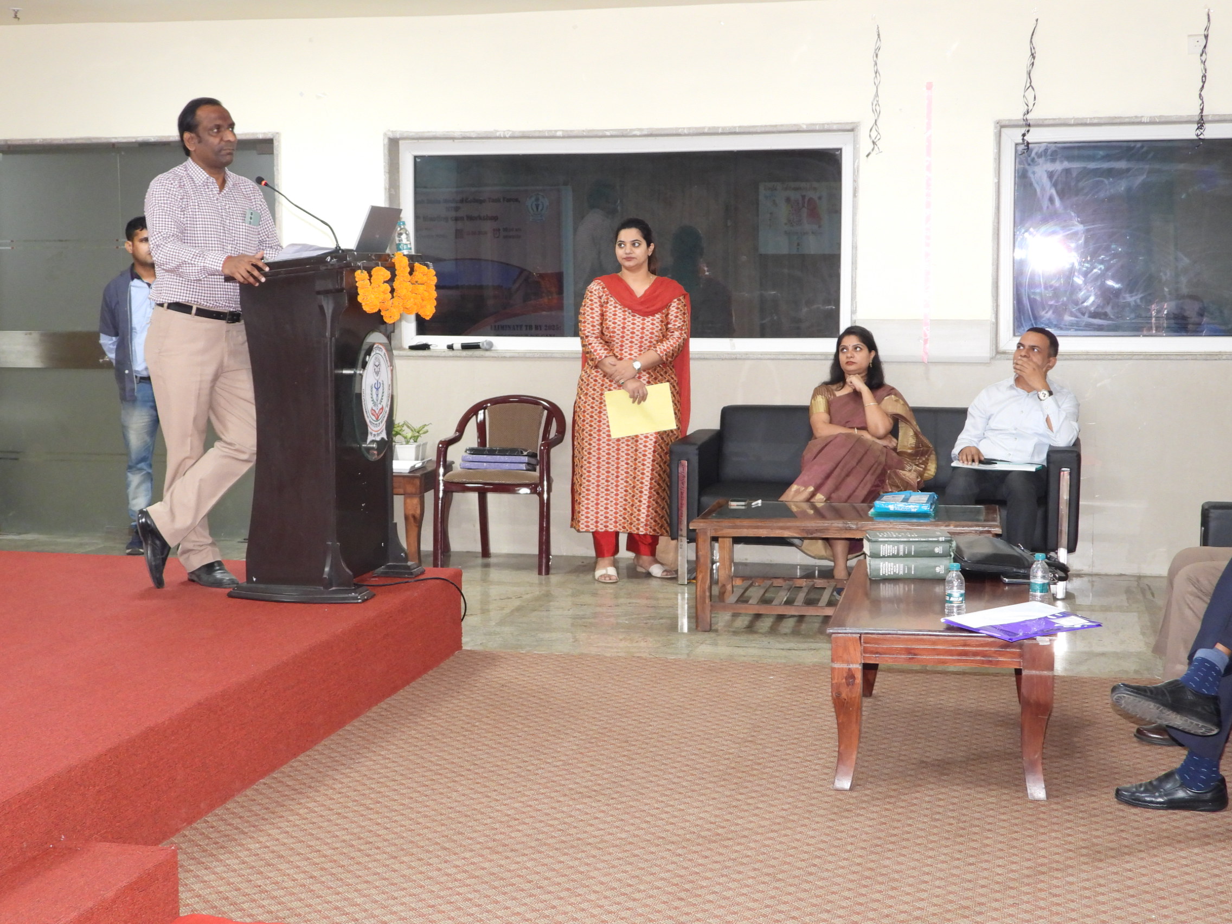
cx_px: 616
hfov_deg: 38.2
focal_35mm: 50
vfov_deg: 29.1
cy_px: 462
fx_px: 1780
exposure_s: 1/30
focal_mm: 9
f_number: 3.2
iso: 450
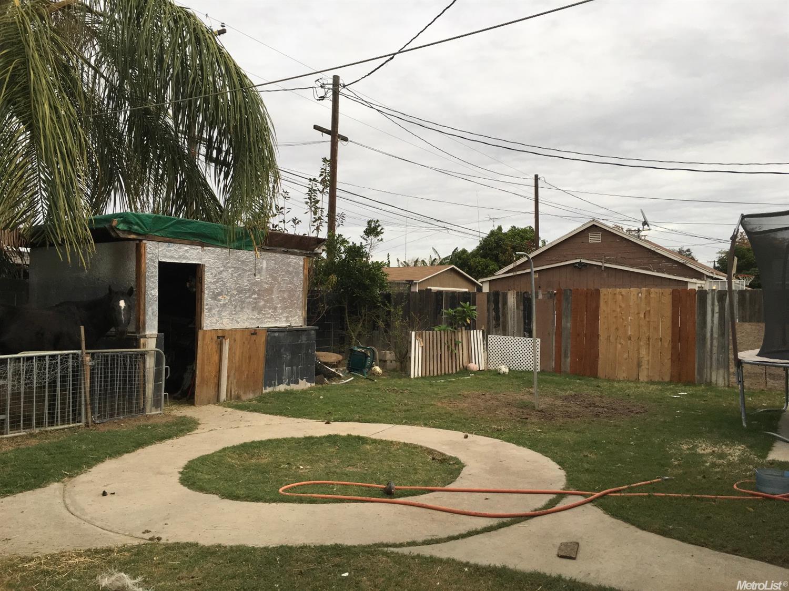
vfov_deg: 48.2
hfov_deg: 61.7
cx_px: 394
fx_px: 661
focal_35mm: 29
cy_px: 296
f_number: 2.2
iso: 40
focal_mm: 4.15
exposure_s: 1/2262
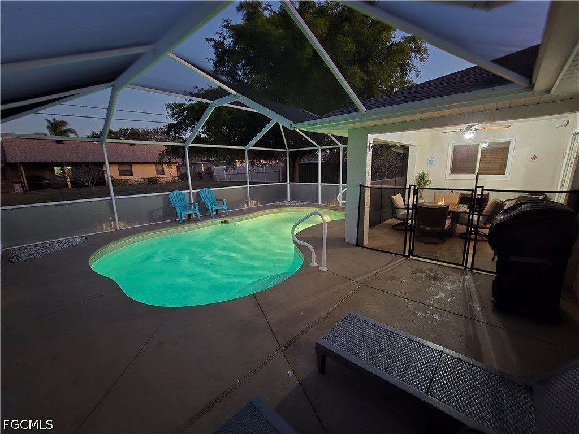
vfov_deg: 89.9
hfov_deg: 106.2
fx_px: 217
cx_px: 290
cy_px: 217
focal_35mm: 13
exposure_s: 1/9.99
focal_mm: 2.2
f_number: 2.2
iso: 800
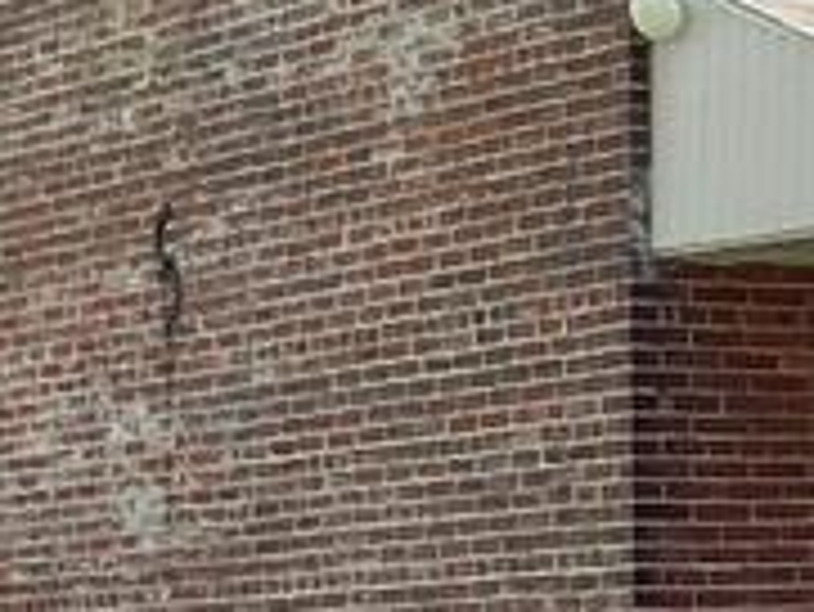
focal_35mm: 231
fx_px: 5436
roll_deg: +0.5
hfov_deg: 8.4
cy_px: 108
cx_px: 1142
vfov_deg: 6.4
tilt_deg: +6.7
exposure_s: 1/500
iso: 16
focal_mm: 3
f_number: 1.8
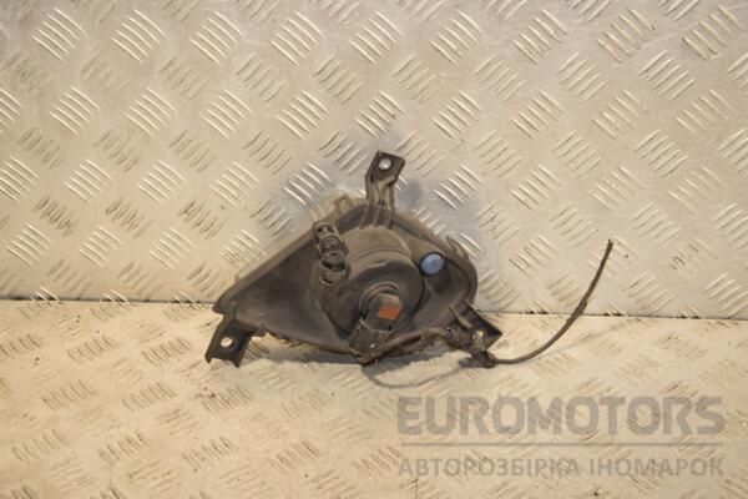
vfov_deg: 21.6
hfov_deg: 31.9
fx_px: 1309
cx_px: 374
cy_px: 250
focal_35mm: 63
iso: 800
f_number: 7.1
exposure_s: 1/200
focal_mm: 42
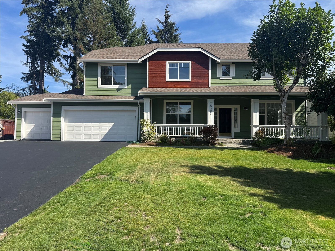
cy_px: 126
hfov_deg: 71.6
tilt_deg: +1.2
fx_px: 232
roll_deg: -0.9
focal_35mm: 24
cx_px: 168
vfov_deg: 56.8
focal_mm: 6.76
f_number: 1.78
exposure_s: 1/2833
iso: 80
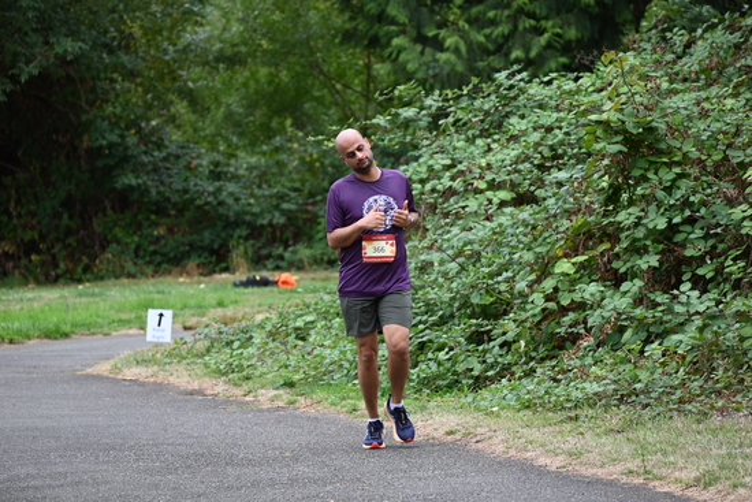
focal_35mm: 200
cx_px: 376
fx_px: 4179
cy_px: 251
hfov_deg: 10.3
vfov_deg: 6.9
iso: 400
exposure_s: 1/250
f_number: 6.3
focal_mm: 200
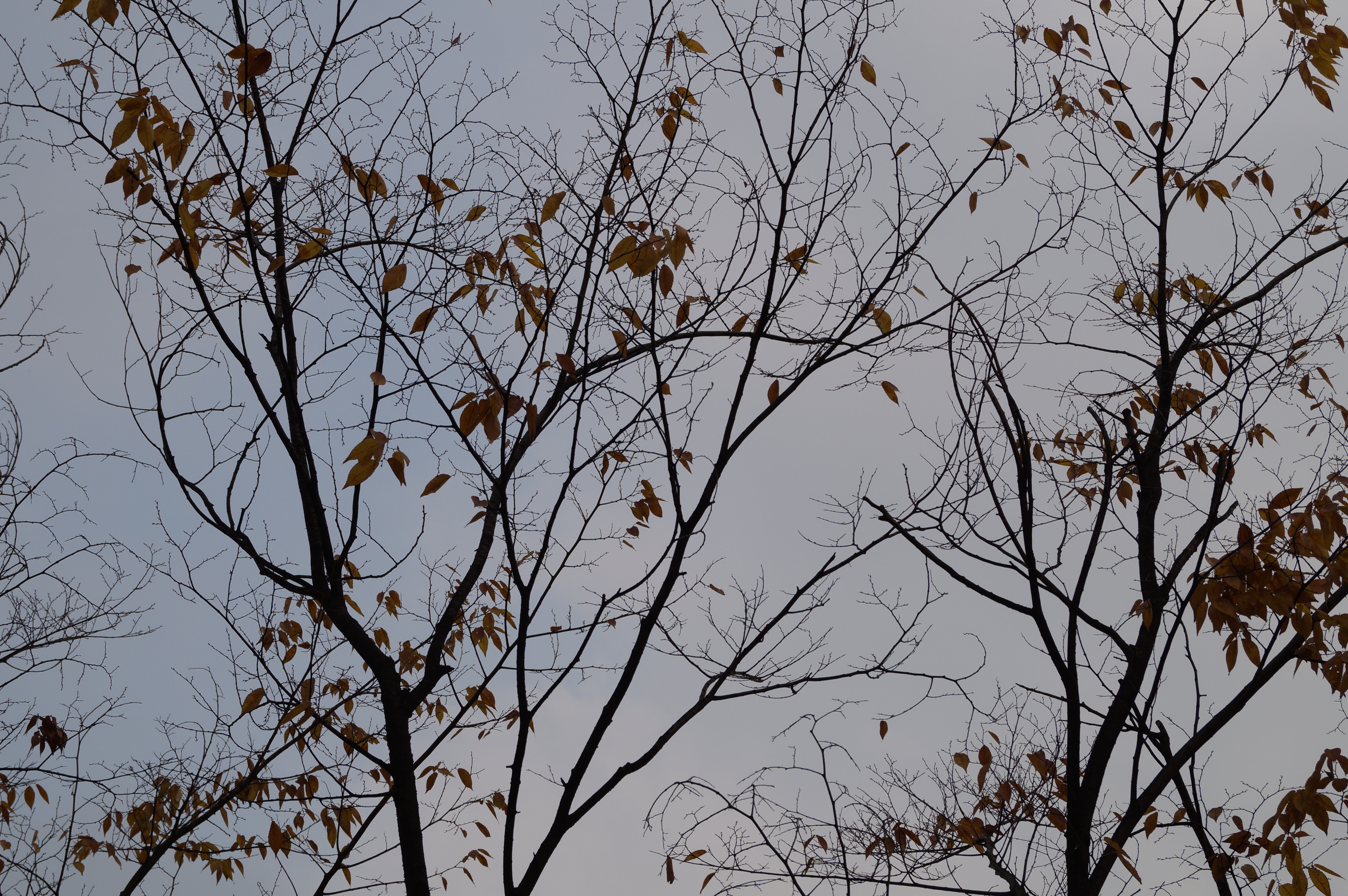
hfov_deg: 24.6
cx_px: 674
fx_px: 3086
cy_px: 448
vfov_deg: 16.5
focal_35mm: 82
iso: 100
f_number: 8
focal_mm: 55
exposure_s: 1/250
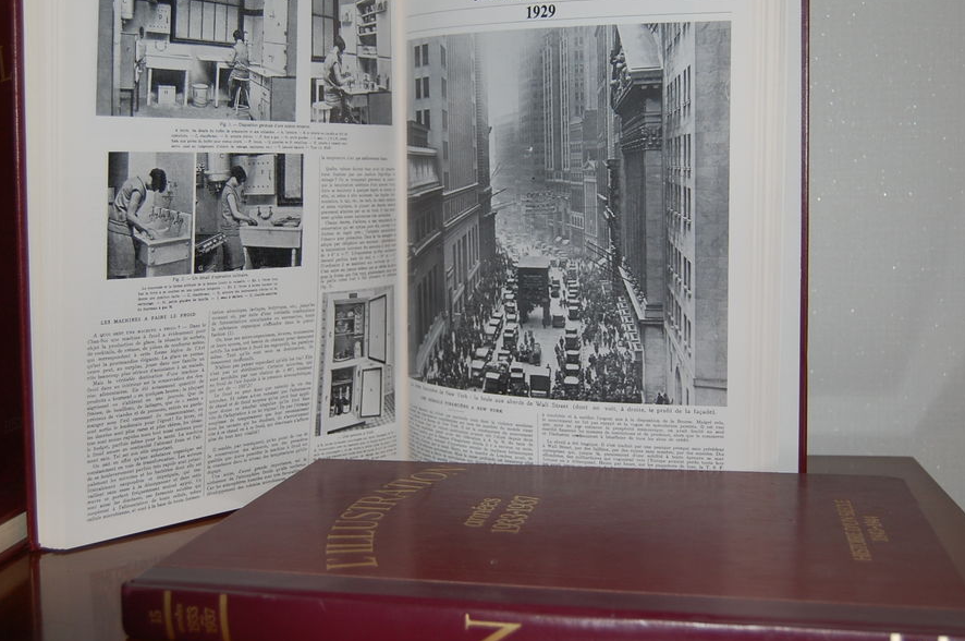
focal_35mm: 44
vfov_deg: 30.4
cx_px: 471
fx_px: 1178
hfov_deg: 44.6
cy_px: 285
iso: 400
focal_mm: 26
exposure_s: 1/60
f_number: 4.2
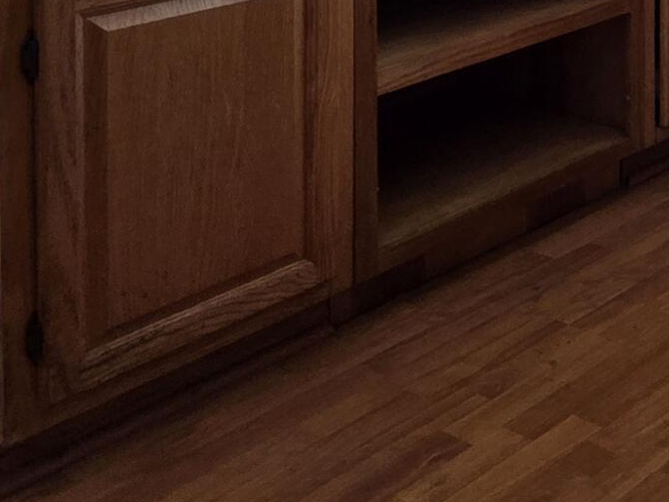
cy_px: -255
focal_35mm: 58
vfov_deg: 21.2
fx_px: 1121
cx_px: 1024
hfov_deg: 24.8
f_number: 1.9
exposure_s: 1/120
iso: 64
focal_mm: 2.2
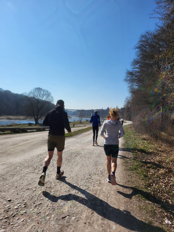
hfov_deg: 53.1
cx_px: 87
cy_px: 116
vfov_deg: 67.3
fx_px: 174
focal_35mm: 26
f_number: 1.8
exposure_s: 1/4730
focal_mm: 5.4
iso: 40
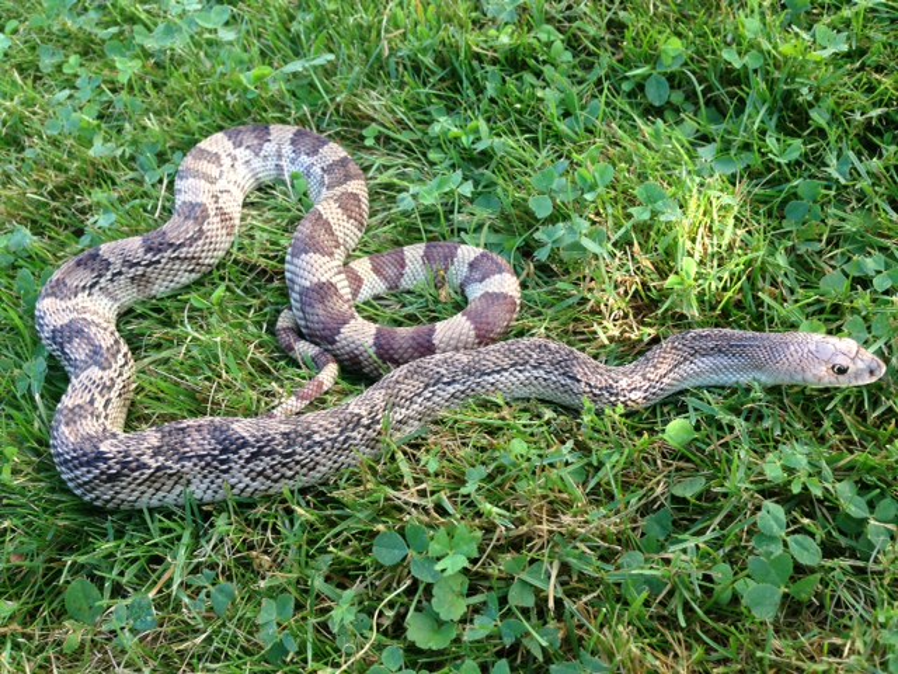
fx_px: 856
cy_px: 337
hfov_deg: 55.4
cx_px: 449
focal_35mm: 33
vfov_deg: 42.9
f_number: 2.4
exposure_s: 1/120
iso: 100
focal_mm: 4.13
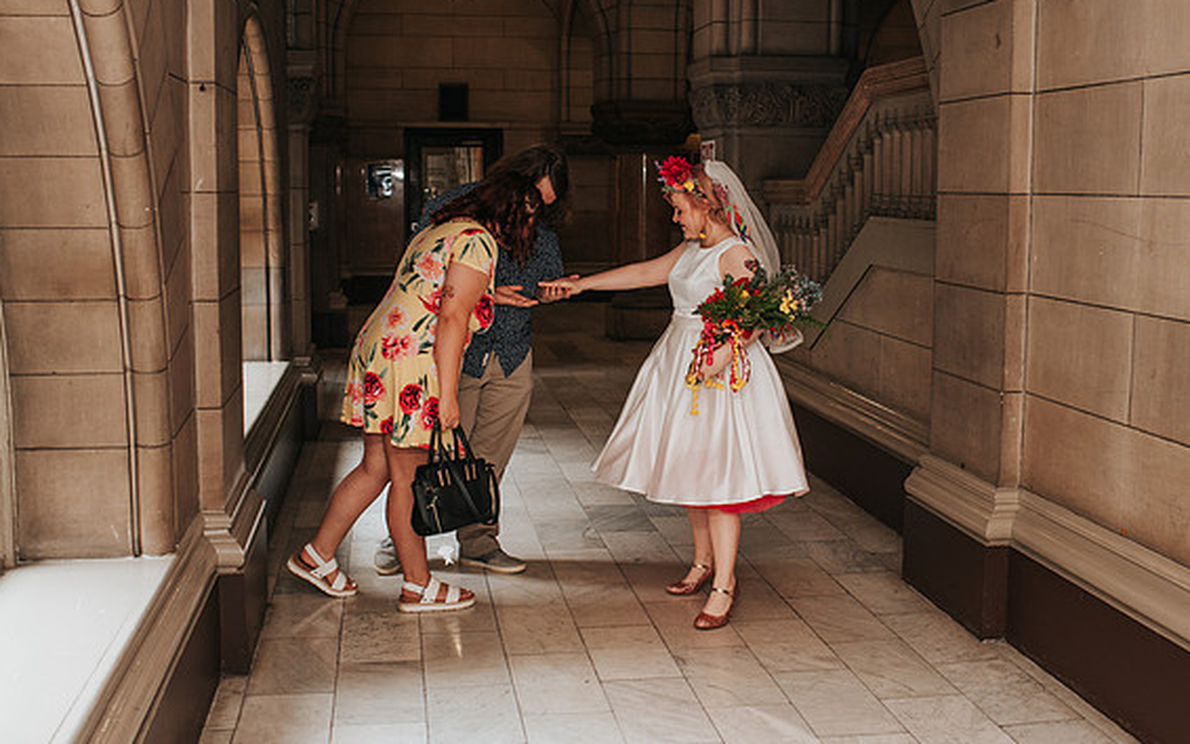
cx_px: 617
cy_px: 342
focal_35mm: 44
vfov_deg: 29.2
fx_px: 1427
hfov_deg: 45.3
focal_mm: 35
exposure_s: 1/160
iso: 1000
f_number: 4
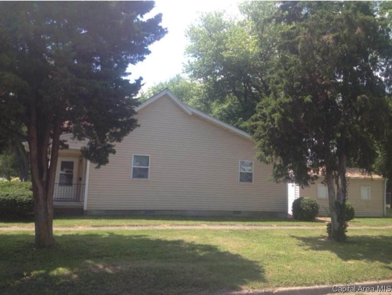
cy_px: 148
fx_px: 397
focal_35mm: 35
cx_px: 196
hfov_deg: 52.6
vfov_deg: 40.7
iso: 50
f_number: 2.4
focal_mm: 4.28
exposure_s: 1/642
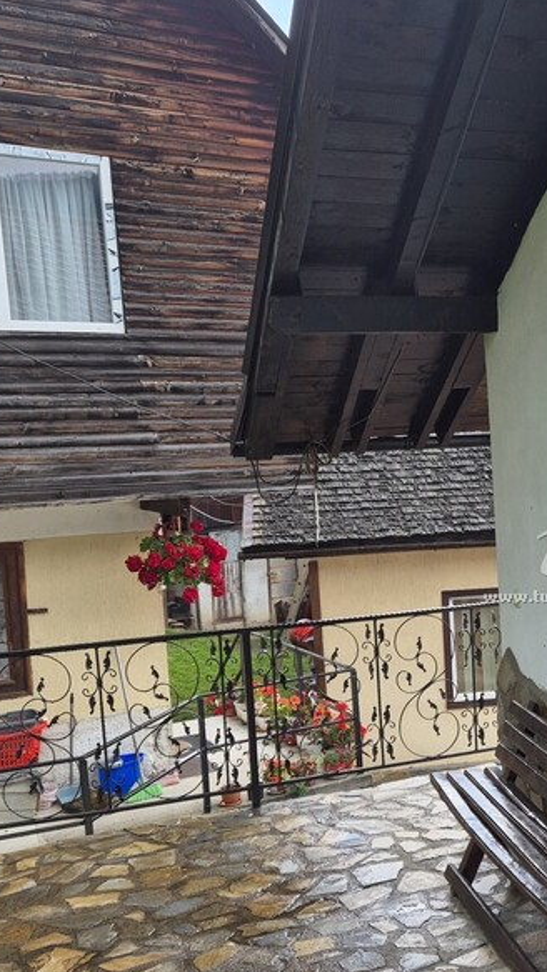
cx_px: 562
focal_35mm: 44
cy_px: 554
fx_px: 1134
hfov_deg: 25.6
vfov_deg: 46.3
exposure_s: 1/180
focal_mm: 5.4
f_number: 1.8
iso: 50
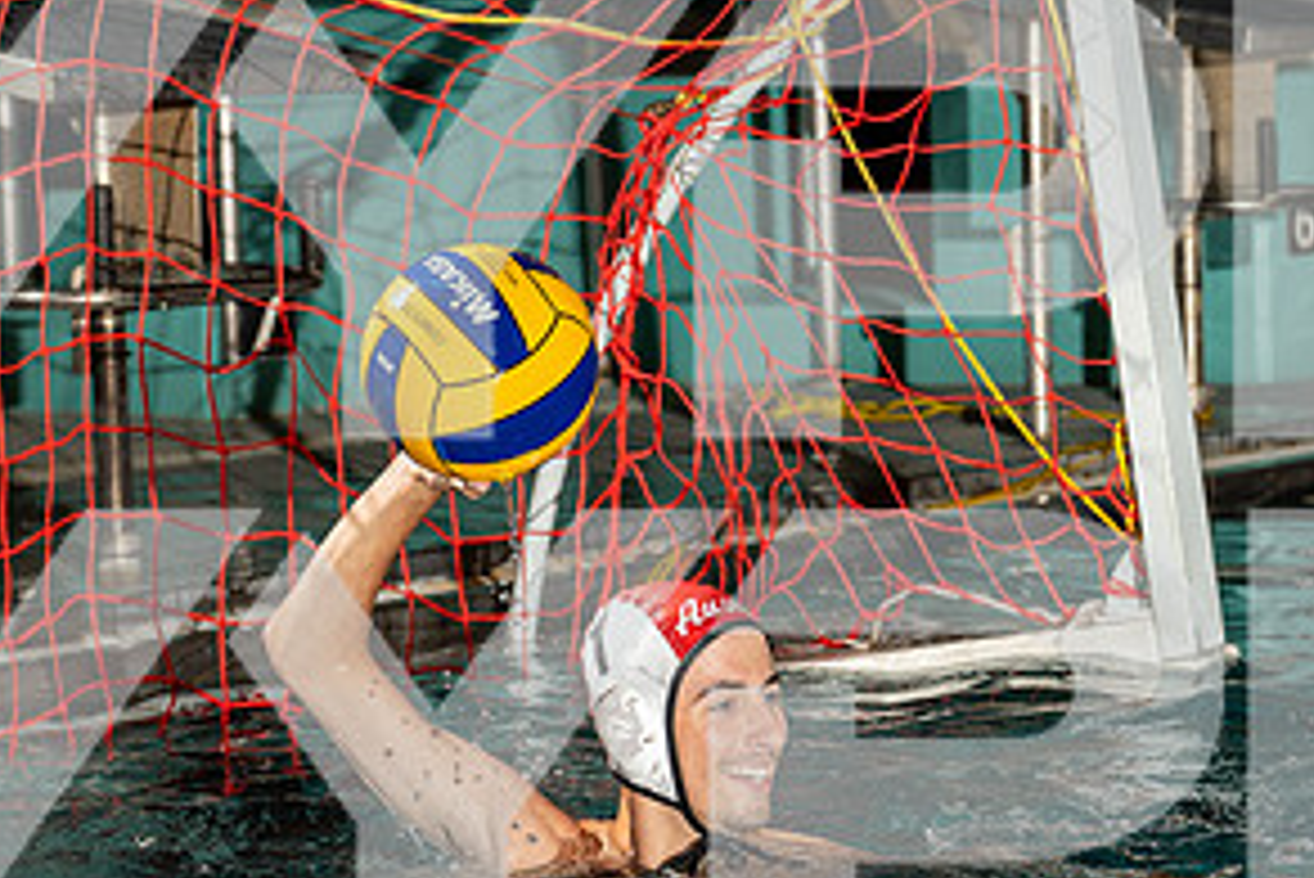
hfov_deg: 14.7
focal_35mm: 139
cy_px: 750
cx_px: 621
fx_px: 5076
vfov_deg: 9.8
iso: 100
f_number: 4
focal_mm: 70
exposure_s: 1/250
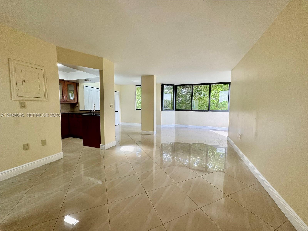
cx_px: 154
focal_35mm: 14
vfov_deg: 85.7
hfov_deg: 102.1
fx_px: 125
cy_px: 116
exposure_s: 1/120
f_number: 2.2
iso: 80
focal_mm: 2.22
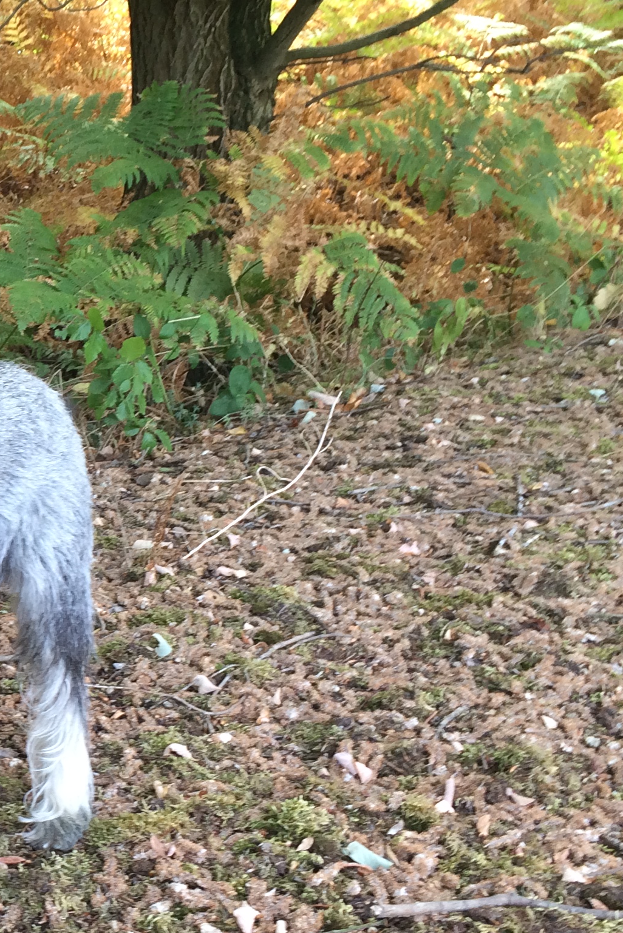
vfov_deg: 31.4
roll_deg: +2.7
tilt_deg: -16.8
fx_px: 1660
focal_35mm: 64
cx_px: -221
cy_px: 529
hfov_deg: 19.4
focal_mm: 4.15
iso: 32
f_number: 2.2
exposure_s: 1/50
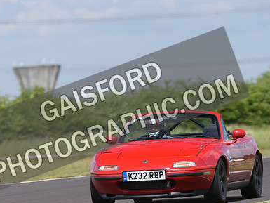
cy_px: 110
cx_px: 107
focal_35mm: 580
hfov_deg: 3.4
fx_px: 4525
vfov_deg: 2.6
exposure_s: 1/250
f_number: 7.1
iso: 280
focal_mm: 400
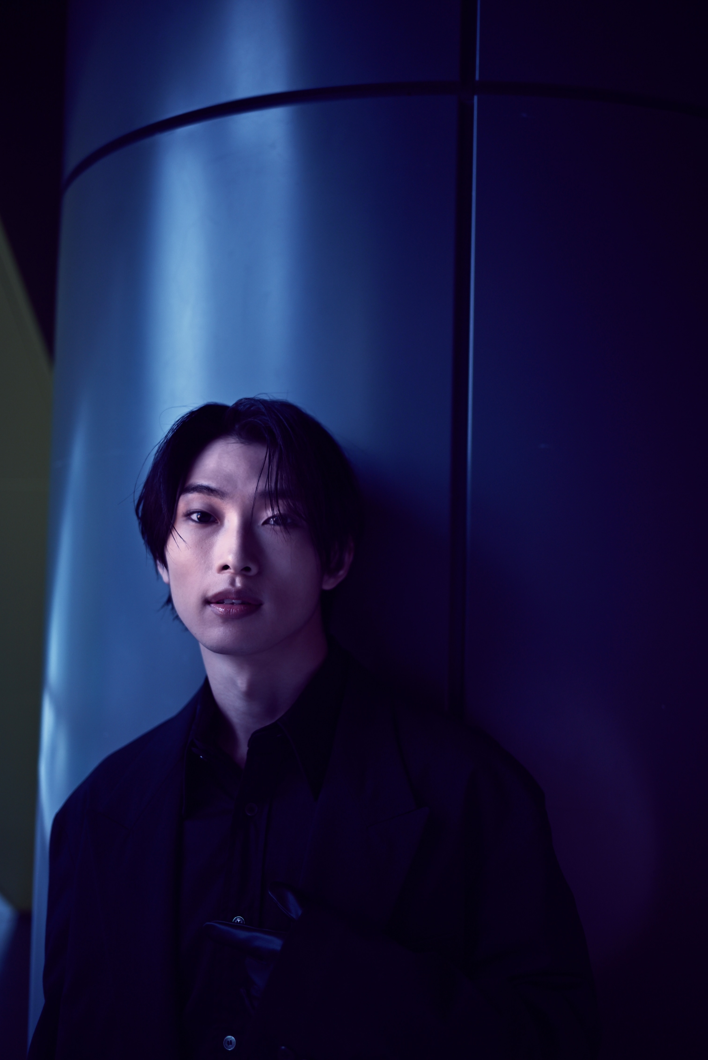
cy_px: 530
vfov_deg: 48.4
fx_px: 1178
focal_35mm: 40
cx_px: 354
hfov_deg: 33.4
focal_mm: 40
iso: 200
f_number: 2
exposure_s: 1/1000
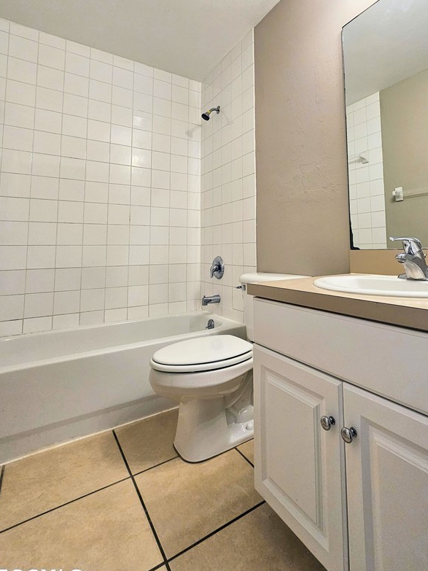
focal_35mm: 17
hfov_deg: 73.3
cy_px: 221
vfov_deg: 89.5
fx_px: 280
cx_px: 271
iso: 80
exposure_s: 1/120
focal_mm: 2.2
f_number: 2.2
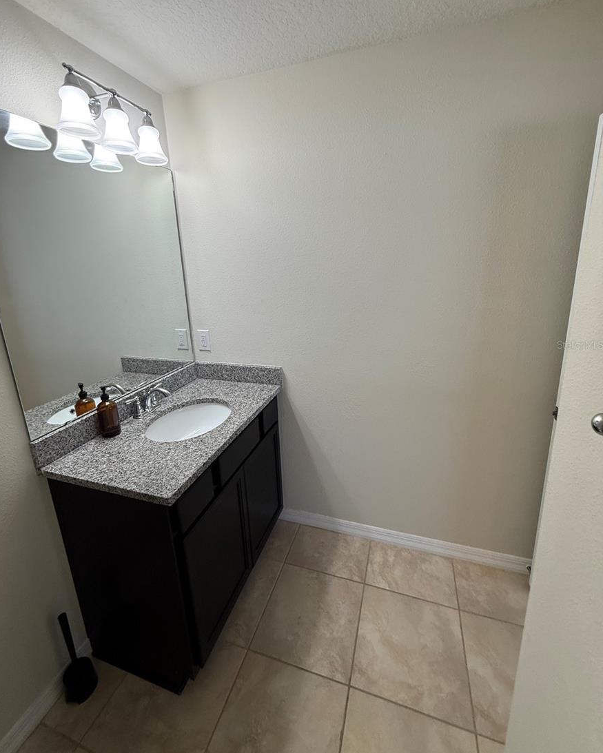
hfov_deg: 84.1
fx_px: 334
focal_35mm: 15
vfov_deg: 96.6
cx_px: 296
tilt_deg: -12.1
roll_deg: +2.9
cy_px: 344
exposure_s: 1/120
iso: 100
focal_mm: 2.22
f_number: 2.2
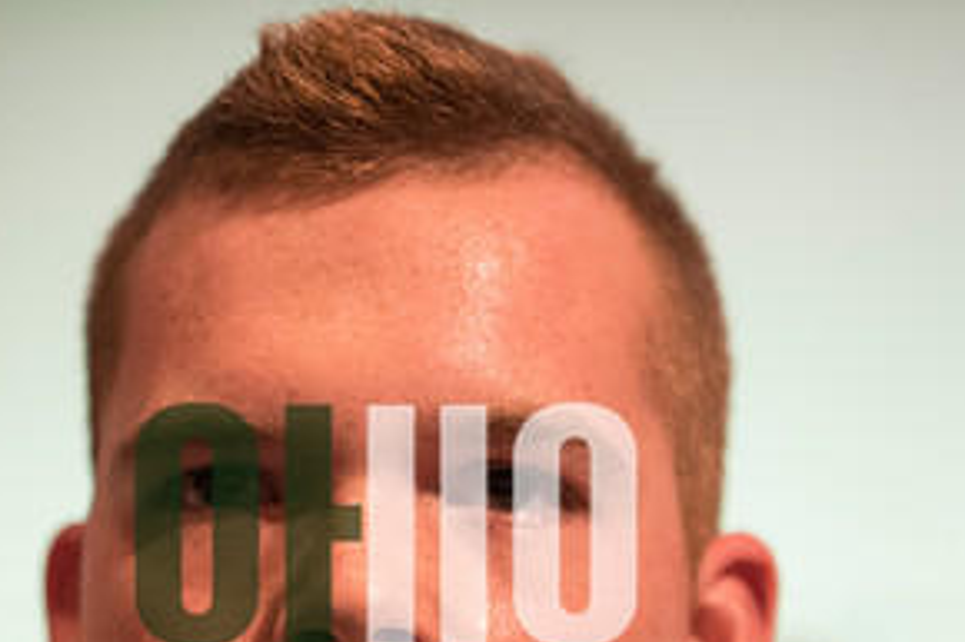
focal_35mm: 110
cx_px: 386
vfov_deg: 12.4
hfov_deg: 18.6
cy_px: 561
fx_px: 2947
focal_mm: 55
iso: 4000
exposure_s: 1/100
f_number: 2.8
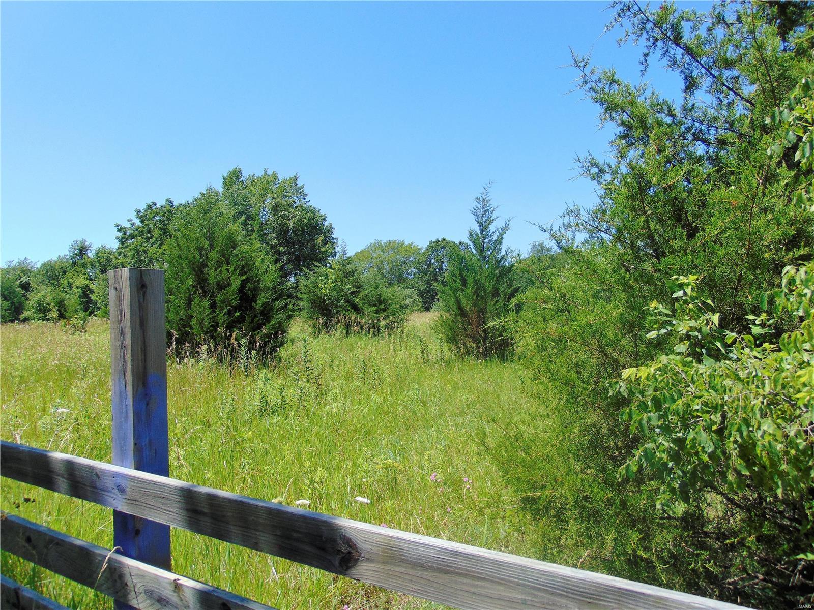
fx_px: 588
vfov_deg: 54.9
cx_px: 407
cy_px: 305
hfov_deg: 69.4
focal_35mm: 25
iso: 80
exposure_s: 1/800
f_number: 3
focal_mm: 4.5
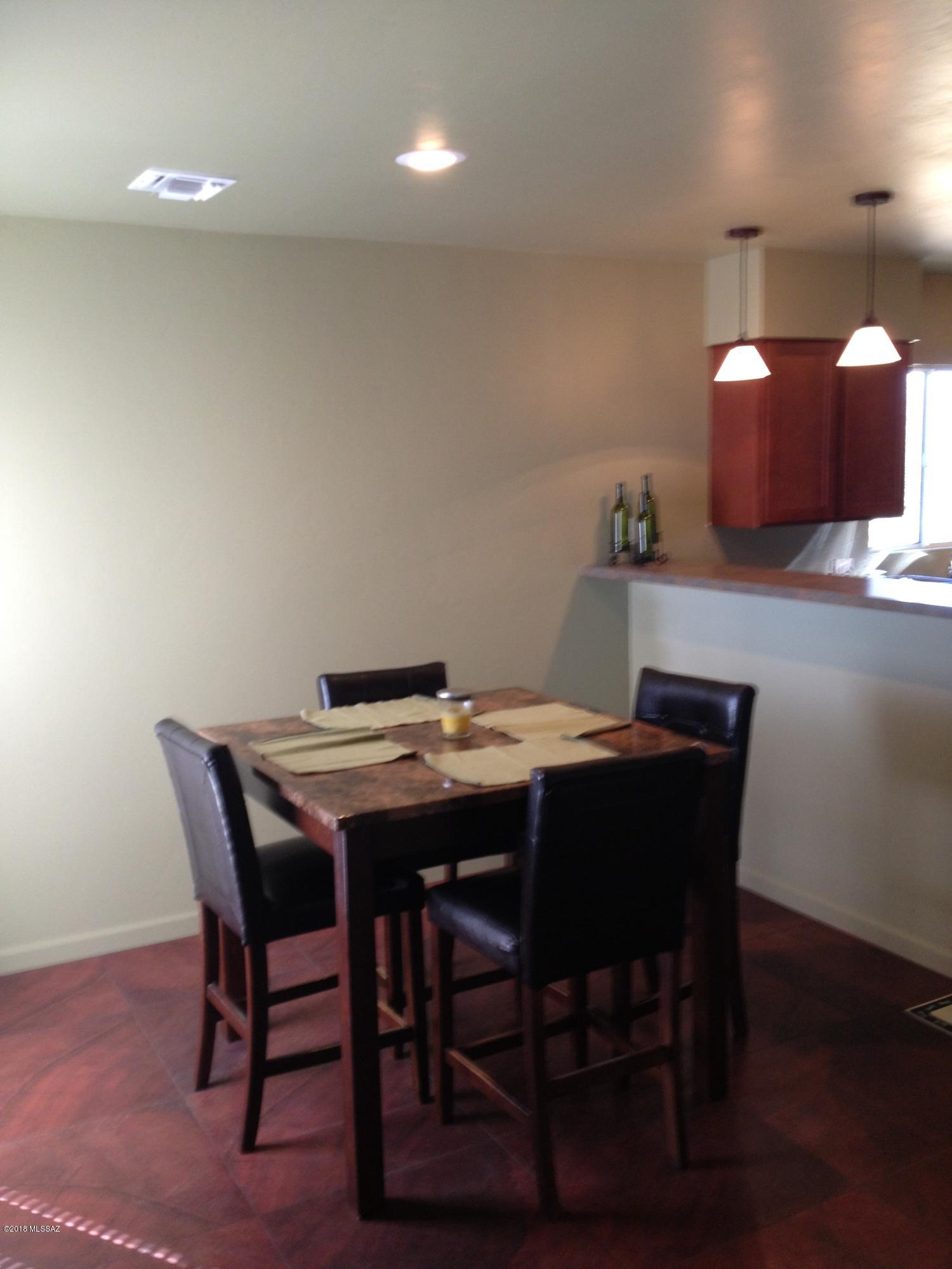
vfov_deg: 52.6
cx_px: 476
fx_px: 1283
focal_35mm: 35
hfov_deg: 40.7
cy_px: 634
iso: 100
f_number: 2.4
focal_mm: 4.28
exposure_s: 1/20
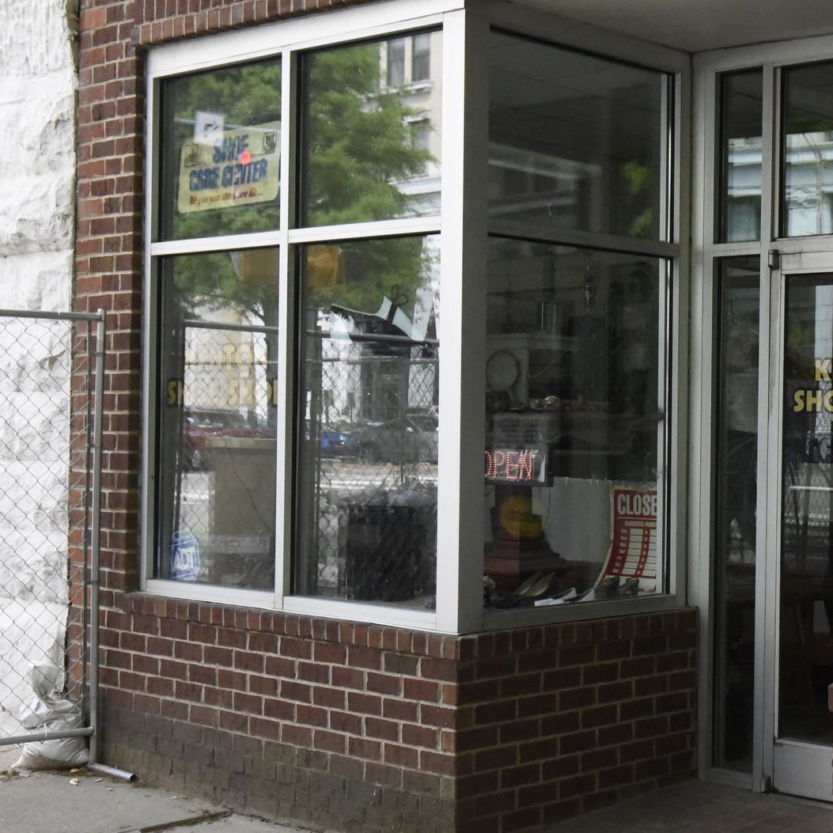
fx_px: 1688
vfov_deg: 27.7
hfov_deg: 26.0
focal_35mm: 62
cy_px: 426
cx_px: 870
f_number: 6.3
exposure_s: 1/3200
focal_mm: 32
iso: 10000
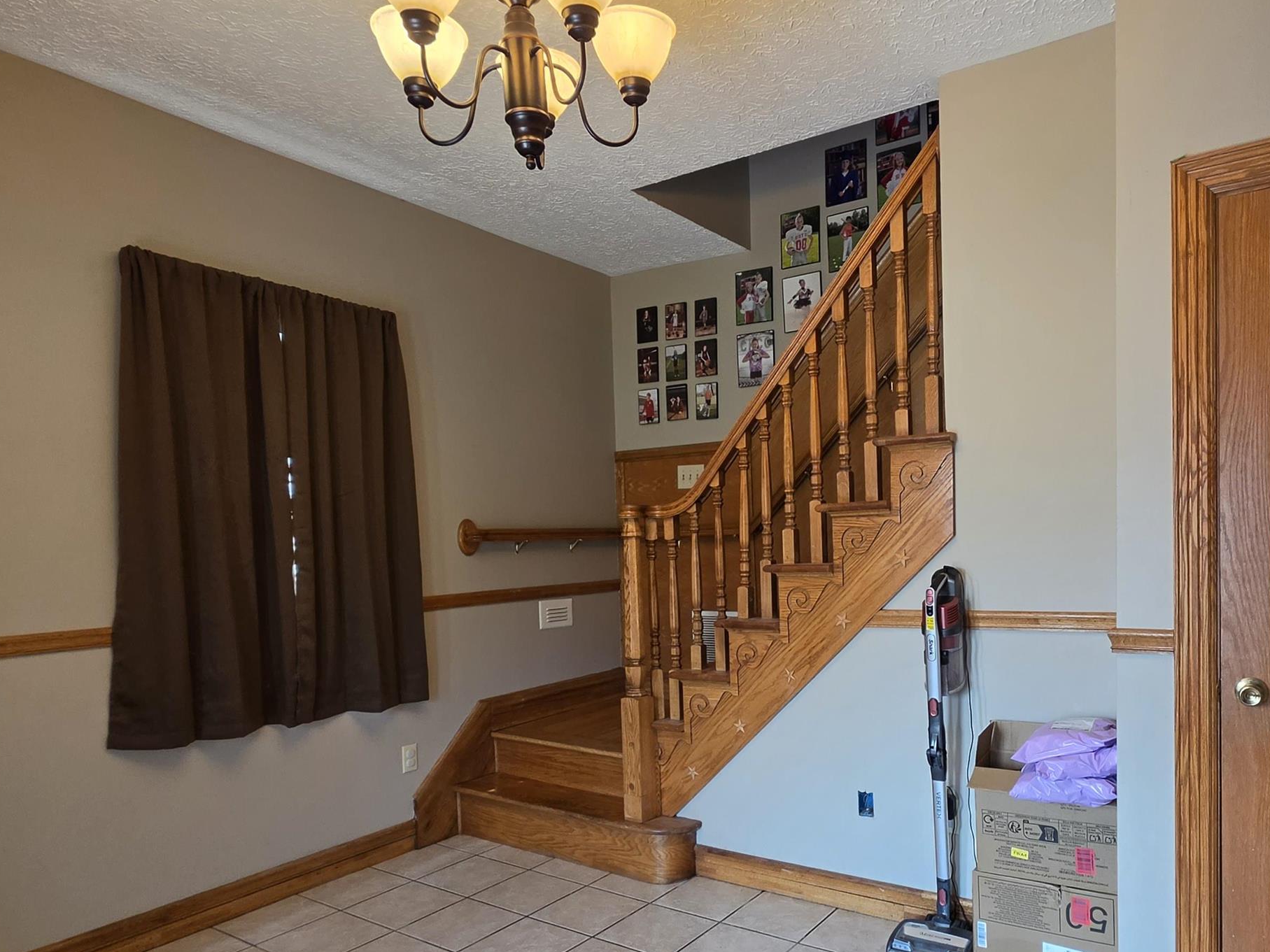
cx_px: 751
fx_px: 807
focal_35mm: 22
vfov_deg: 60.5
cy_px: 580
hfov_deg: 75.7
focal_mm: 2.2
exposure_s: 1/120
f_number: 1.9
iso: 125
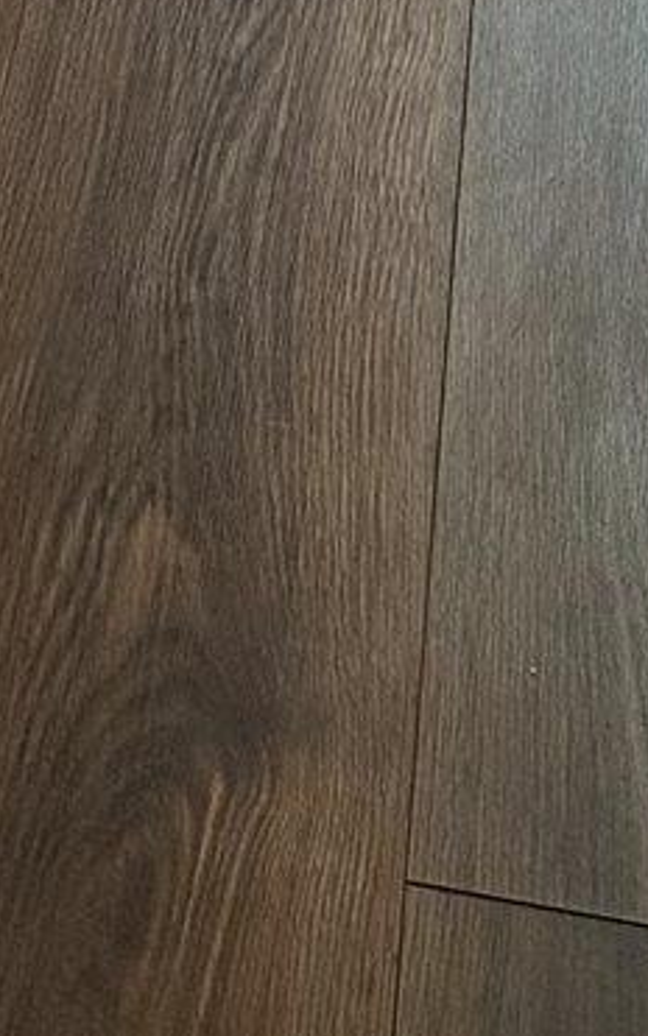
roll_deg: +0.0
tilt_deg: -14.0
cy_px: -2050
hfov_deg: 8.2
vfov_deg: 10.0
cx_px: -254
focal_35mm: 158
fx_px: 4463
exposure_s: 1/60
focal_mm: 6.76
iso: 250
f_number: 1.78
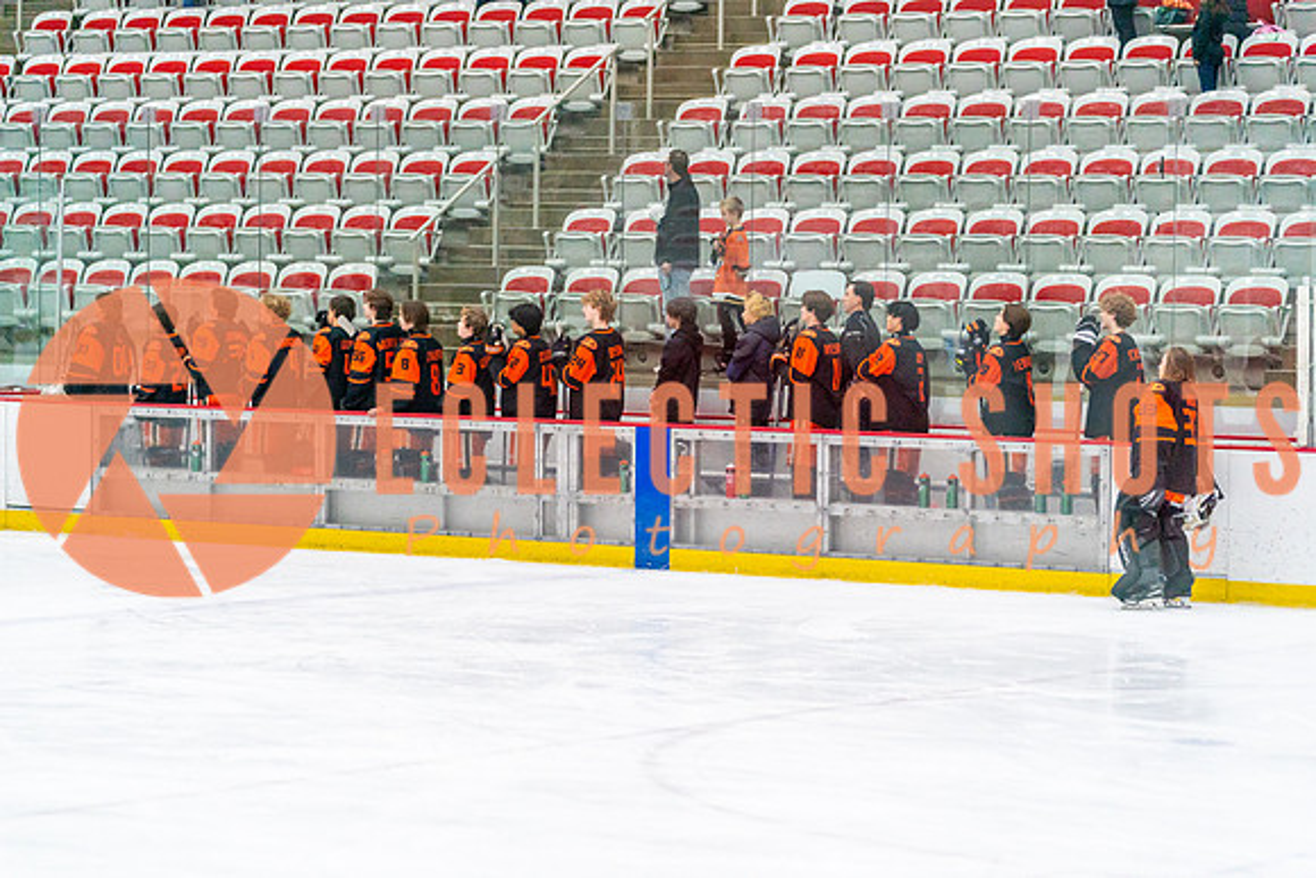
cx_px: 658
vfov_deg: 11.1
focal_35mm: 124
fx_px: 4534
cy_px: 439
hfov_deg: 16.5
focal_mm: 124
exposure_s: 1/1250
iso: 3200
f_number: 2.8
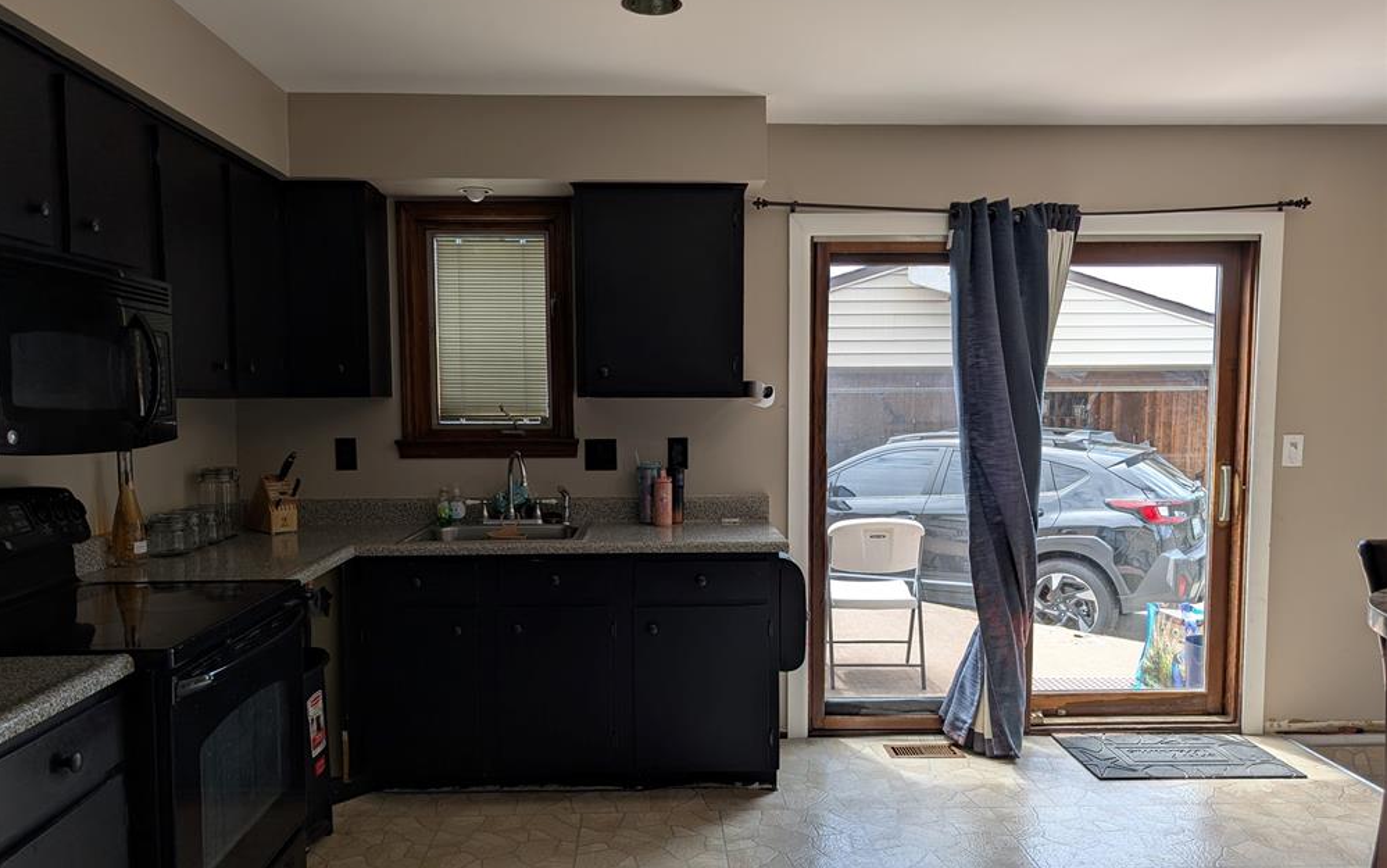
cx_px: 680
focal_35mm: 26
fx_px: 983
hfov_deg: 70.4
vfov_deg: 47.5
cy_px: 492
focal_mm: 6.9
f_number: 1.68
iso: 17
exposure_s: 1/127
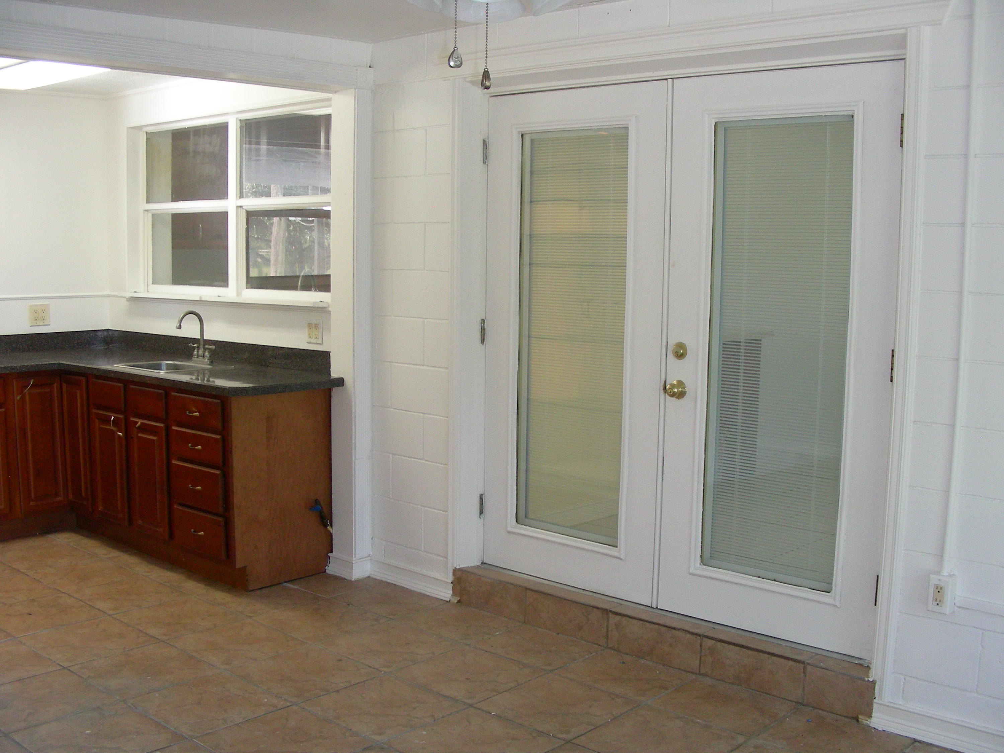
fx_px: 1102
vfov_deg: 37.7
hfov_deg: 49.0
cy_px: 376
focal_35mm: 38
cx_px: 502
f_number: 3.5
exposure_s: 1/30
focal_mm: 6.3
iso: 160
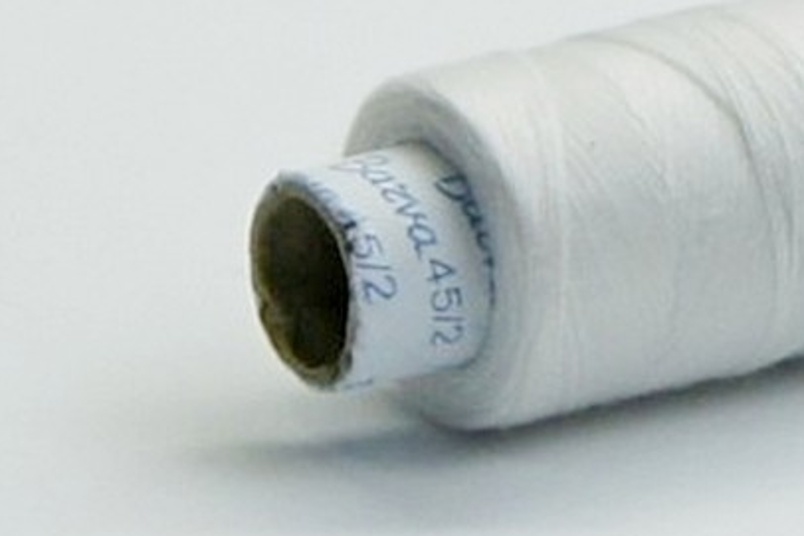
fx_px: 3418
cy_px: 239
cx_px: 756
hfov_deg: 13.3
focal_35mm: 153
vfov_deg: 9.0
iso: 200
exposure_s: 1/100
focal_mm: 46
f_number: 5.6
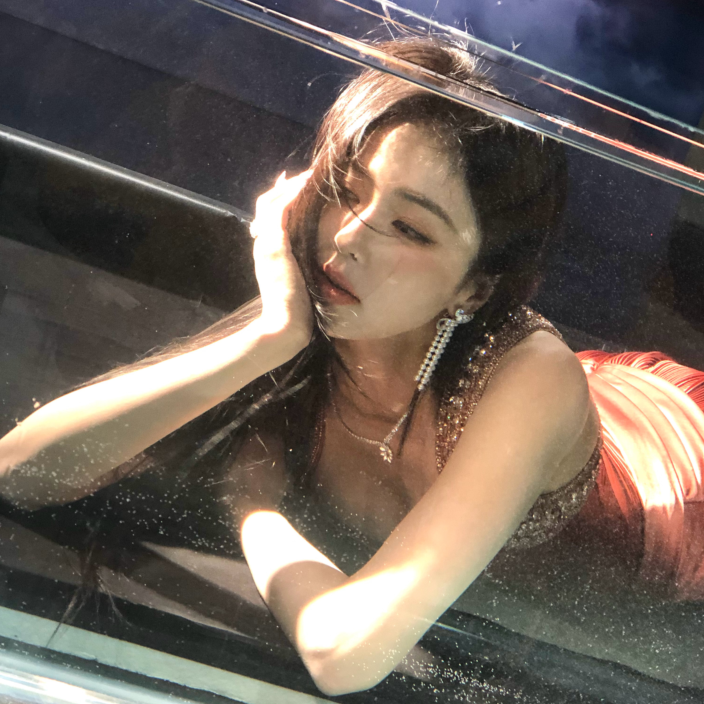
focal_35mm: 68
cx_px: 355
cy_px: 240
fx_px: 1565
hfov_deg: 25.4
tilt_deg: -8.0
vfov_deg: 25.2
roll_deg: -21.7
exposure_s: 1/50
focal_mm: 6.6
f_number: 2.8
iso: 400
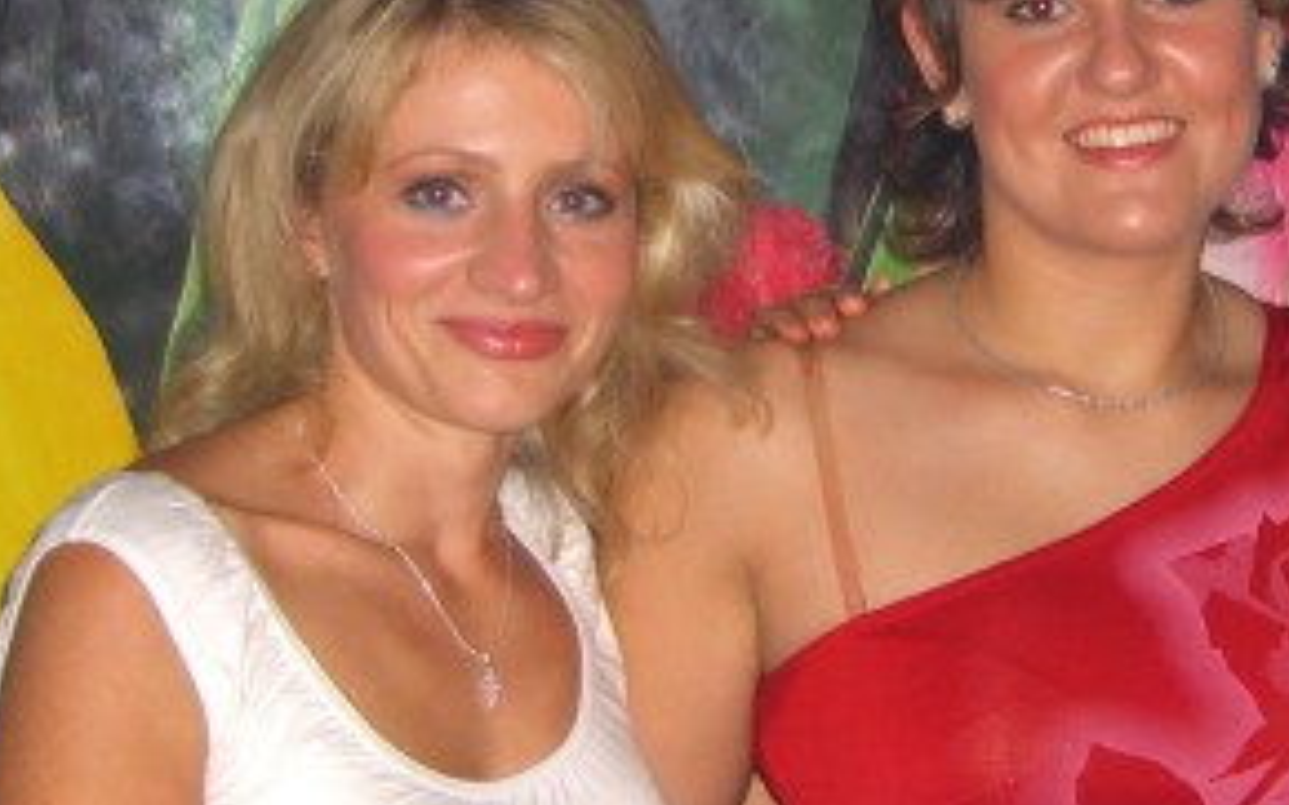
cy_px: 369
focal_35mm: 111
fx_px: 3898
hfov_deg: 18.5
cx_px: 1089
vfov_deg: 11.8
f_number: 2.8
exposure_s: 1/60
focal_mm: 7.9
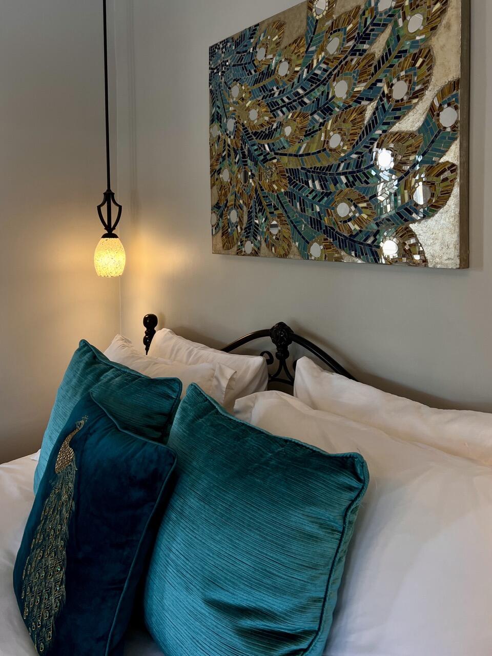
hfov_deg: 53.1
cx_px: 246
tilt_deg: -4.3
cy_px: 328
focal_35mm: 26
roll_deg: +1.7
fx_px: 493
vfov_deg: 67.3
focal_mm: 5.7
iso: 100
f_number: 1.5
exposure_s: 1/120
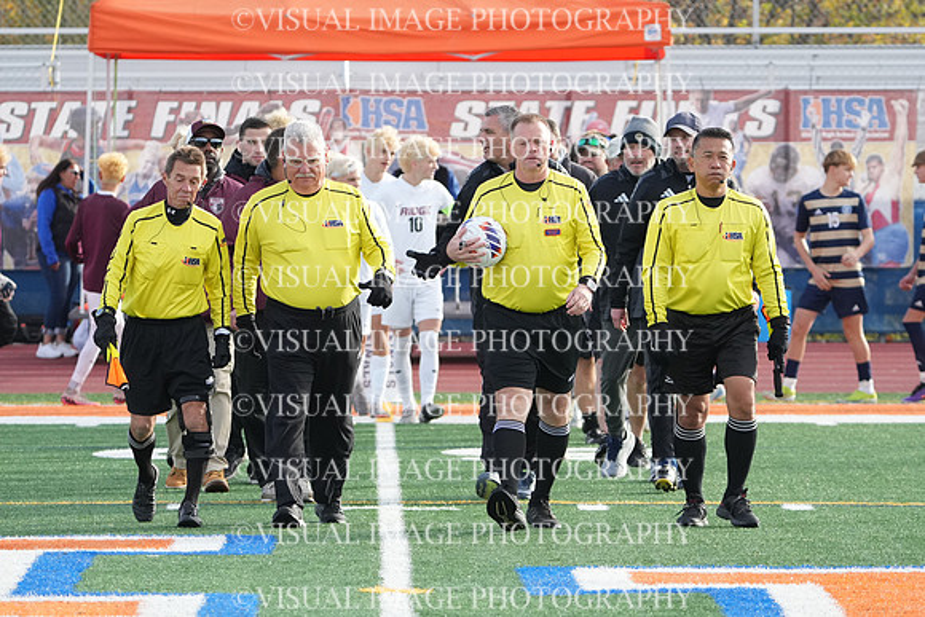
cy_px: 308
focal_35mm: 337
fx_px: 8661
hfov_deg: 6.1
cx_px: 462
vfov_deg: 4.1
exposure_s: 1/1250
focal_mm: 225
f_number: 6.3
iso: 1250
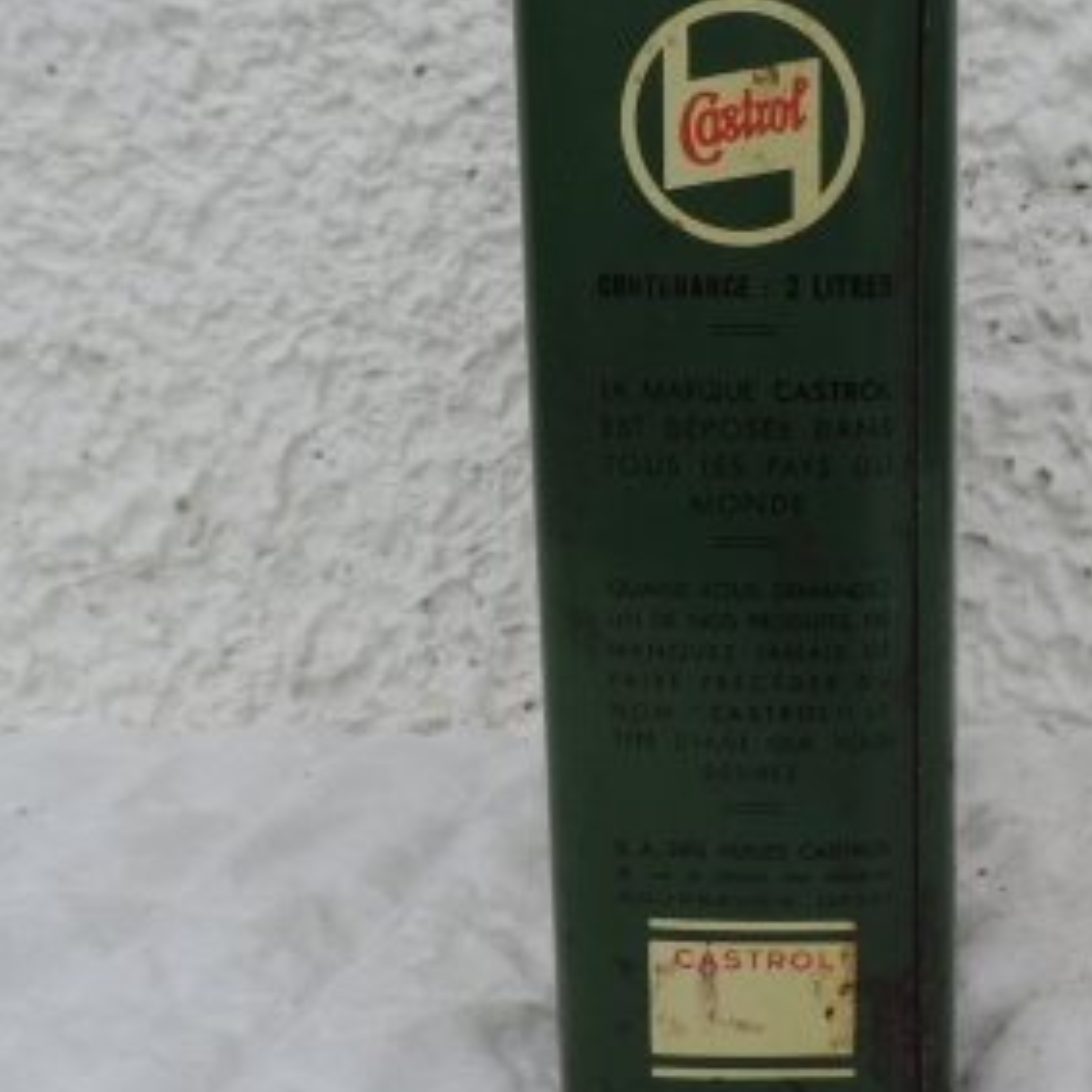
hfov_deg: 36.5
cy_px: 494
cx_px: 845
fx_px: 1606
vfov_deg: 37.5
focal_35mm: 45
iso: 80
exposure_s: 1/250
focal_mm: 4.3
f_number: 3
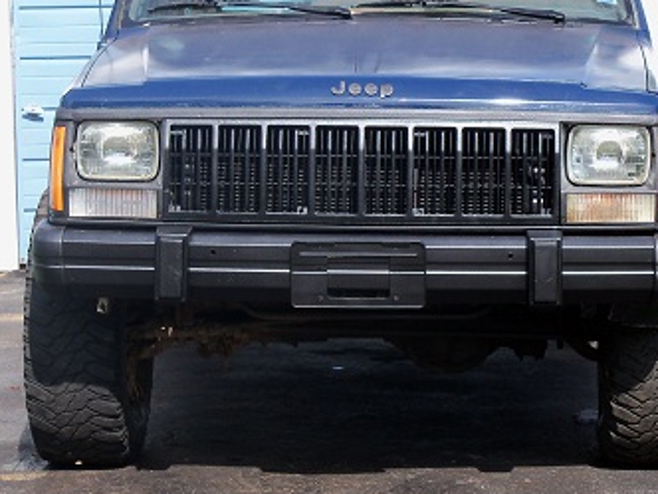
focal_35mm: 132
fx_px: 2509
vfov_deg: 11.2
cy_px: 201
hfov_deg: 14.9
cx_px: 392
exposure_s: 1/320
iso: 80
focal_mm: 14.2
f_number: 4.1
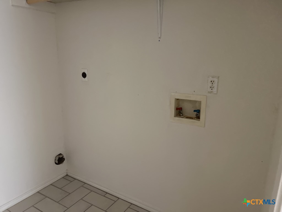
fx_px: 212
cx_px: 141
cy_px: 106
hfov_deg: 67.3
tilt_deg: -12.0
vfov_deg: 53.1
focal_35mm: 26
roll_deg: -0.1
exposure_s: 1/50
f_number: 1.5
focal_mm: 5.7
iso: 500
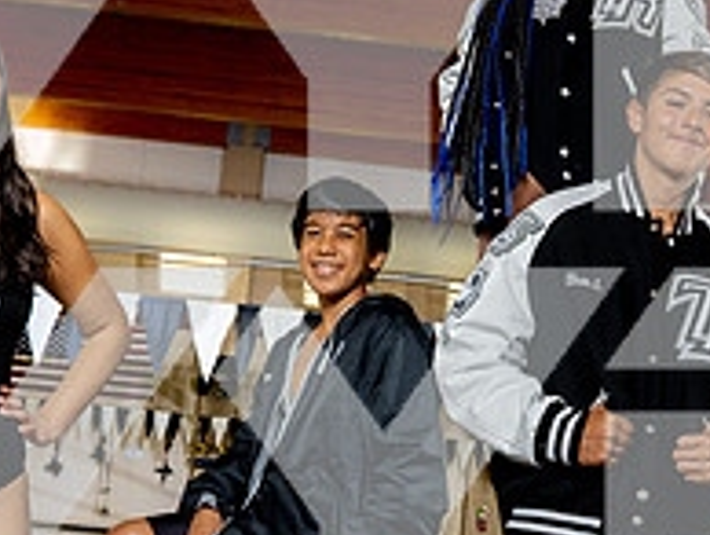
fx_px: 1417
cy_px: 464
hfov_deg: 27.7
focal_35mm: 69
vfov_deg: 21.0
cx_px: 534
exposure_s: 1/250
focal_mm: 24
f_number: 5.6
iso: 320
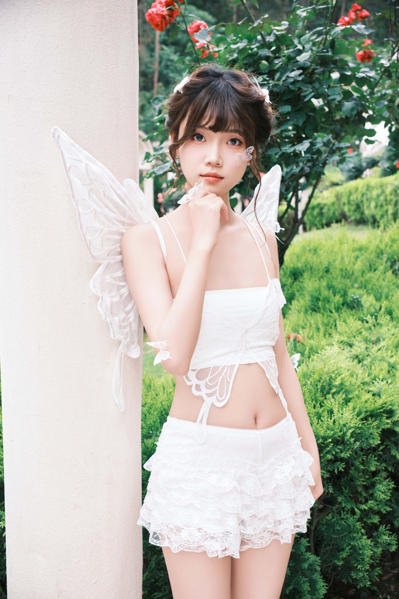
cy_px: 300
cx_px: 200
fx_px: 748
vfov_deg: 43.6
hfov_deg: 29.9
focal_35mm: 45
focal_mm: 29.9
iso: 250
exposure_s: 1/125
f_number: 4
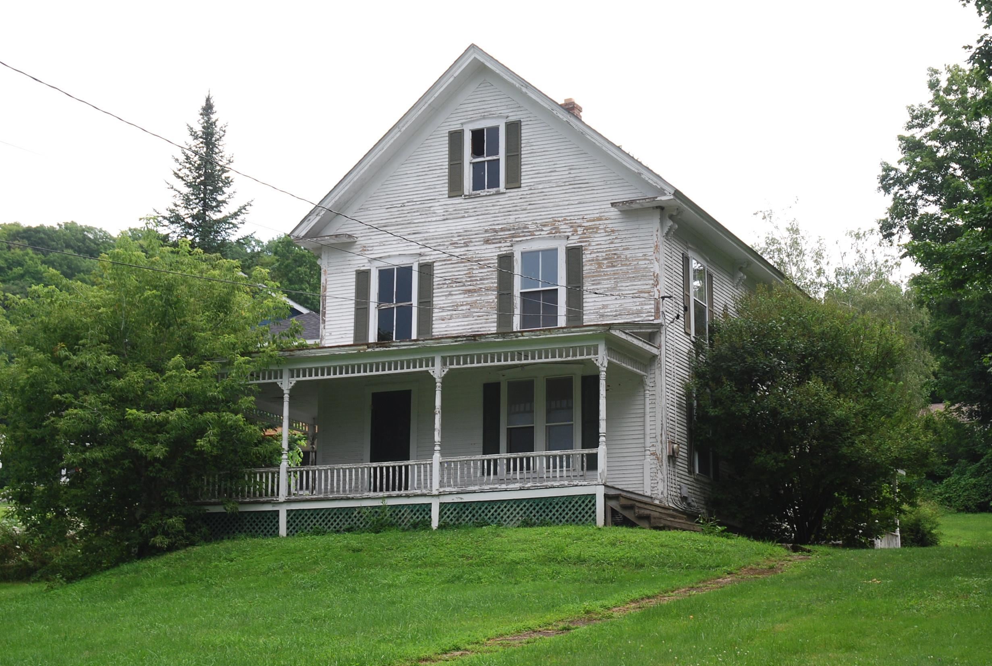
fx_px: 1657
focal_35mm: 60
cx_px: 558
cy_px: 341
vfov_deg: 22.7
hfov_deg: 33.3
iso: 200
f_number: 5
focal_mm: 34
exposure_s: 1/100
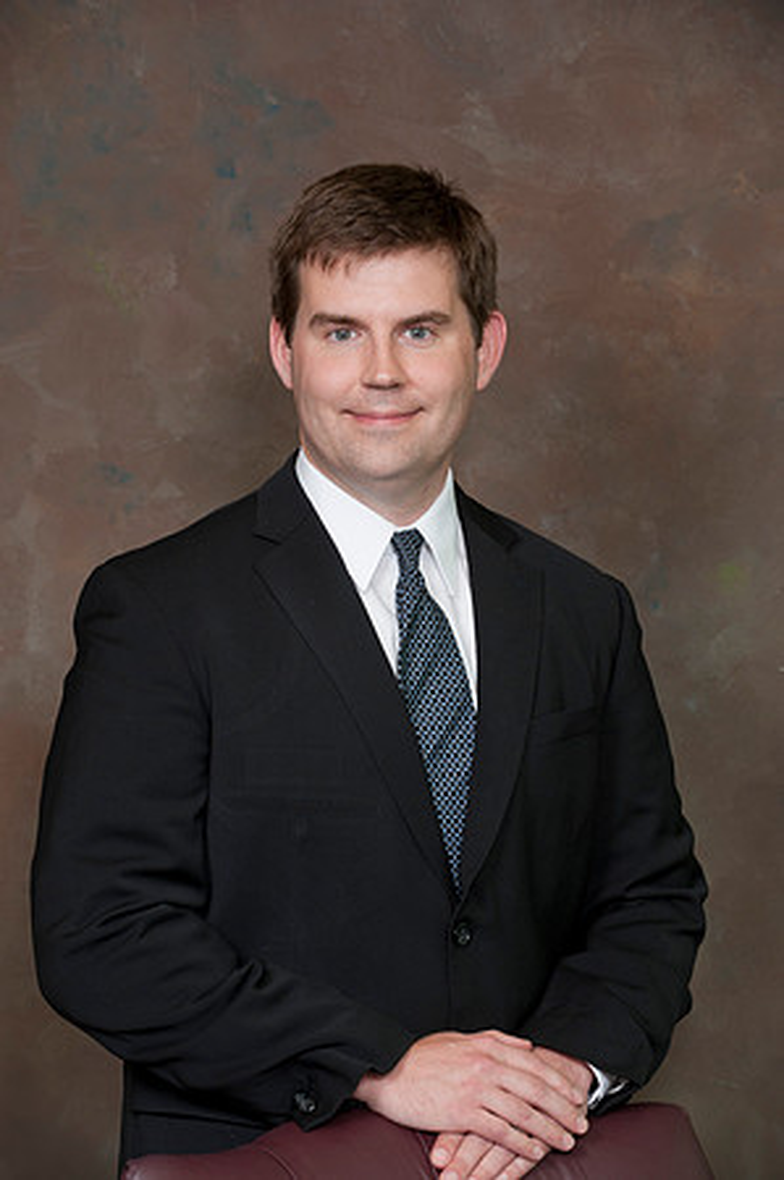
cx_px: 392
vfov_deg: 16.4
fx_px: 4092
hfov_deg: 10.9
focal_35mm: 125
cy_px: 590
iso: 320
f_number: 5.6
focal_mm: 125
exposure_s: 1/100
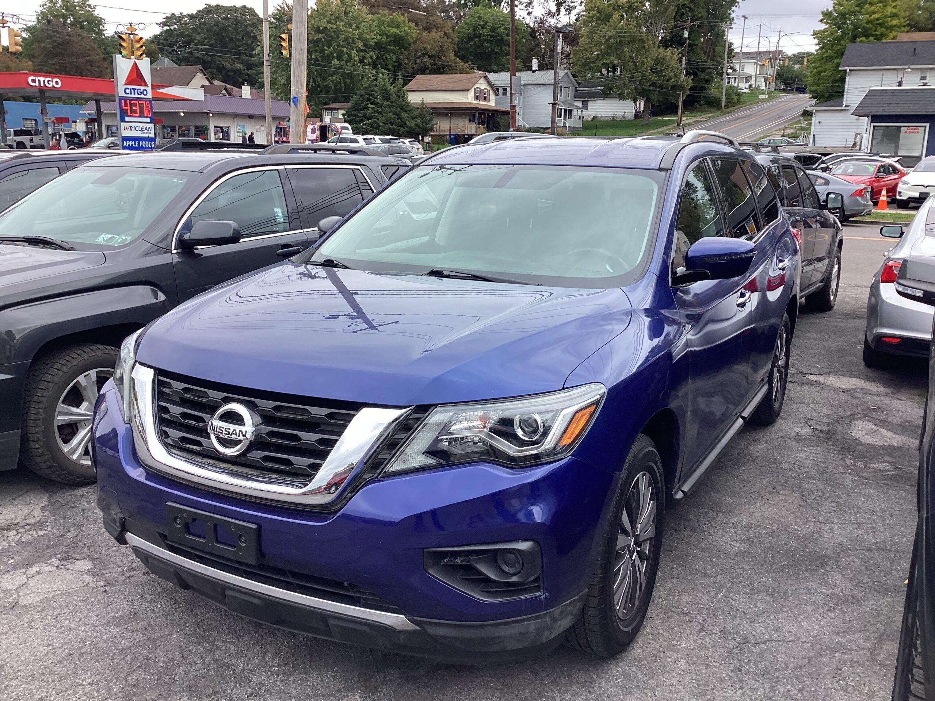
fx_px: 837
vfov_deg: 45.4
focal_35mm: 31
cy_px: 350
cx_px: 468
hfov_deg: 58.4
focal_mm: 3.3
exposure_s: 1/374
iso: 25
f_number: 2.4
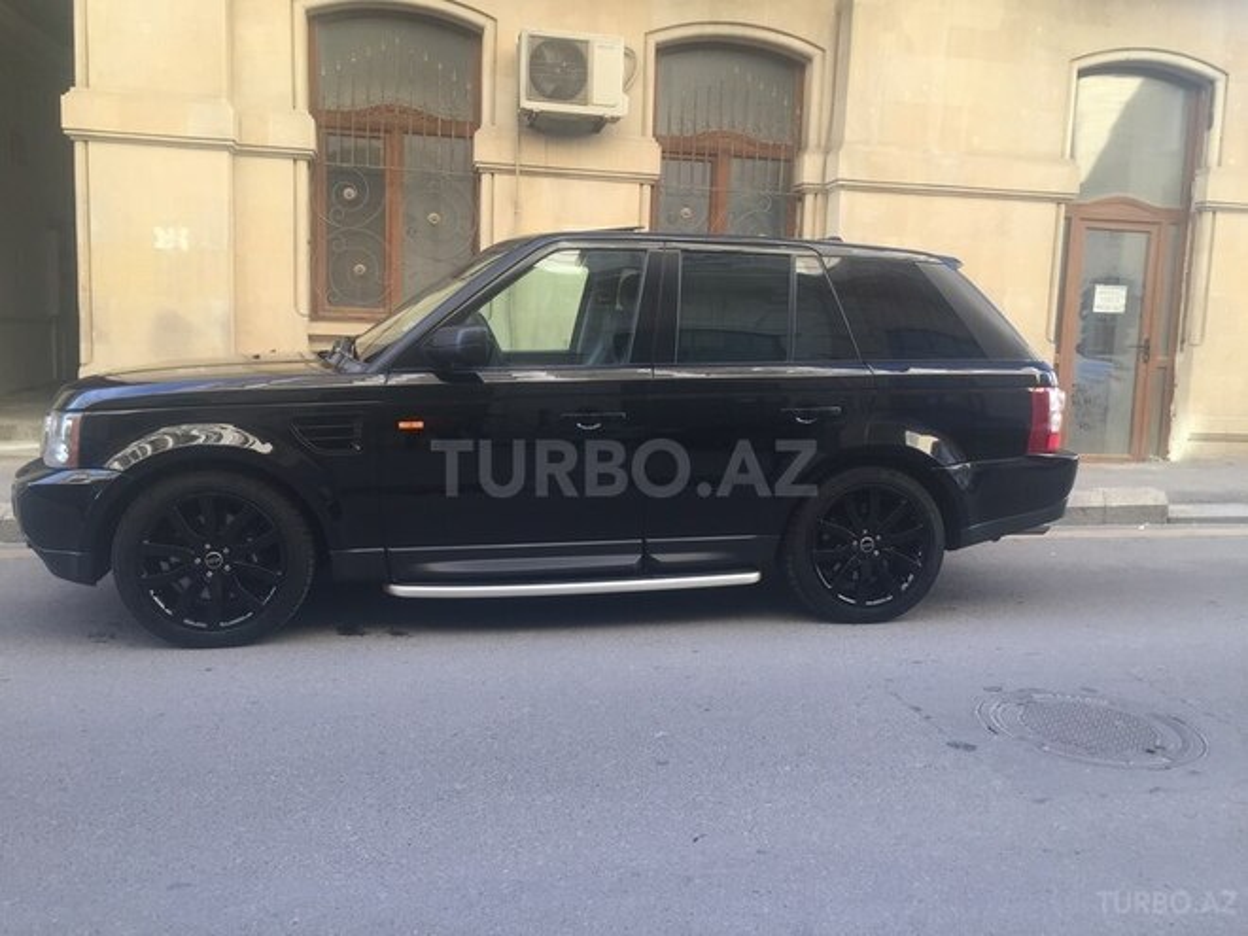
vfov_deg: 48.2
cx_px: 624
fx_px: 1046
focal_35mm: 29
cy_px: 468
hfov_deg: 61.7
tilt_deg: -9.3
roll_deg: -1.0
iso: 32
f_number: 2.2
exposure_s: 1/100
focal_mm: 4.15
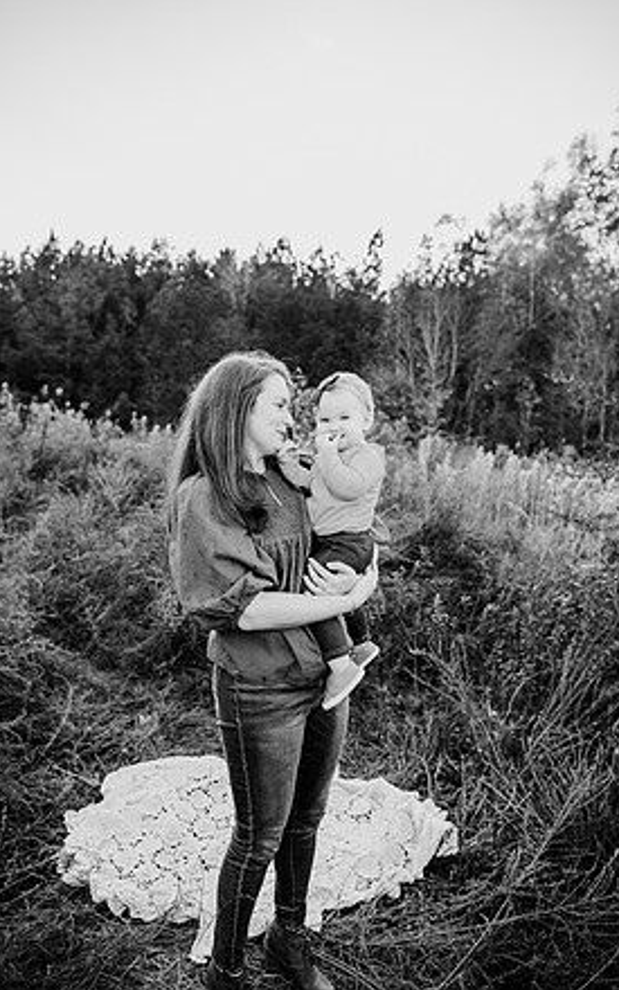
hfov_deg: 49.3
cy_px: 486
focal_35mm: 25
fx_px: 675
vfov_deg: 72.5
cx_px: 315
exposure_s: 1/320
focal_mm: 24
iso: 100
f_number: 2.8
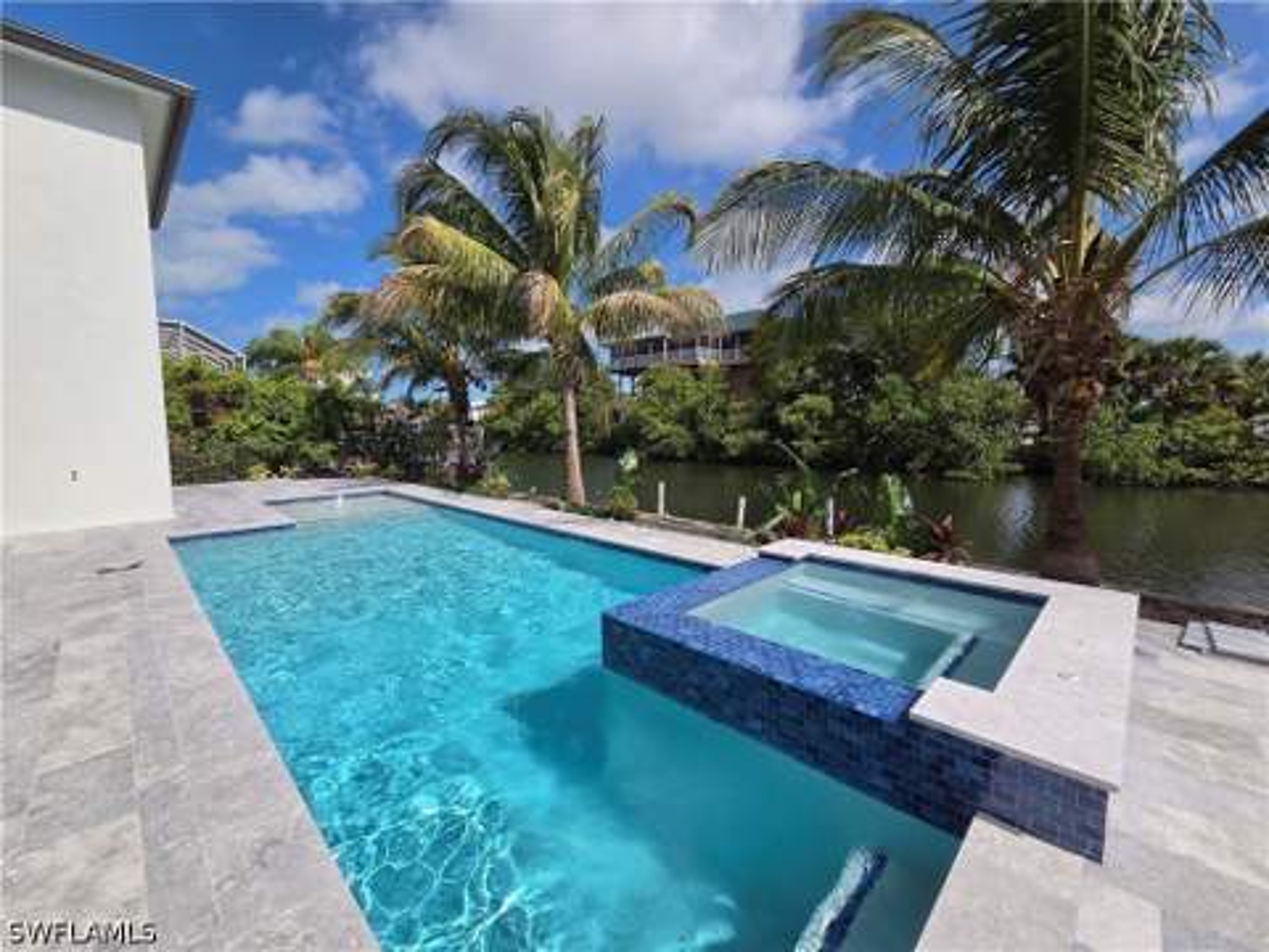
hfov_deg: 106.2
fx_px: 477
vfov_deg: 89.9
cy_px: 476
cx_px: 634
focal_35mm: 13
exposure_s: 1/5328
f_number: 2.2
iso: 100
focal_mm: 2.2
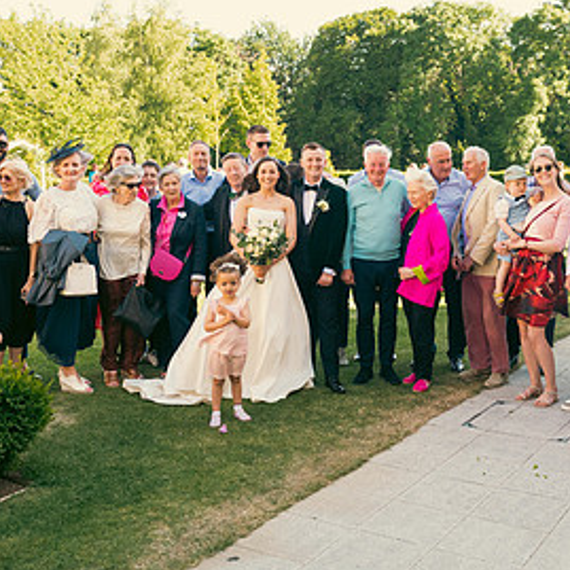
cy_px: 236
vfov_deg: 38.2
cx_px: 360
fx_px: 820
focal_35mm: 44
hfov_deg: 38.1
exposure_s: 1/200
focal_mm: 24
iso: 200
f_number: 5
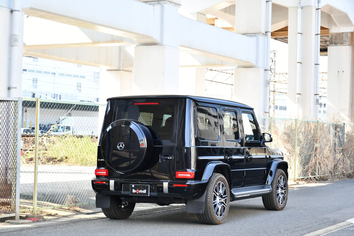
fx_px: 737
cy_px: 118
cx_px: 177
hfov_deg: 27.0
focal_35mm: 75
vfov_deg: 18.2
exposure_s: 1/80
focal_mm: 50
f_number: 4.8
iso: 360
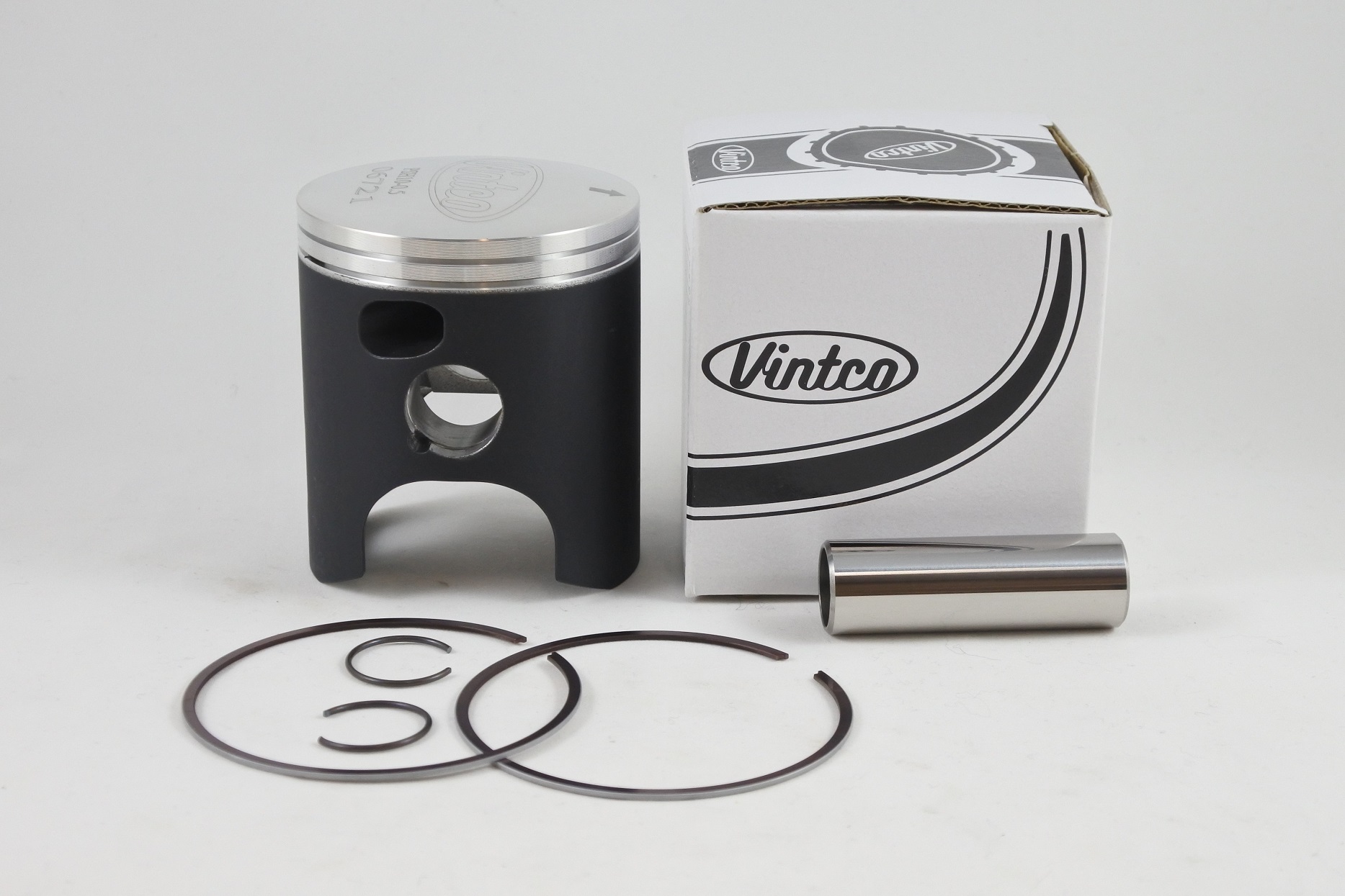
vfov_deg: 25.1
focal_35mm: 54
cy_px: 448
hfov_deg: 36.9
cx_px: 672
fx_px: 2018
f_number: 4.8
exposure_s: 1/125
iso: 500
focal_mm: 20.1
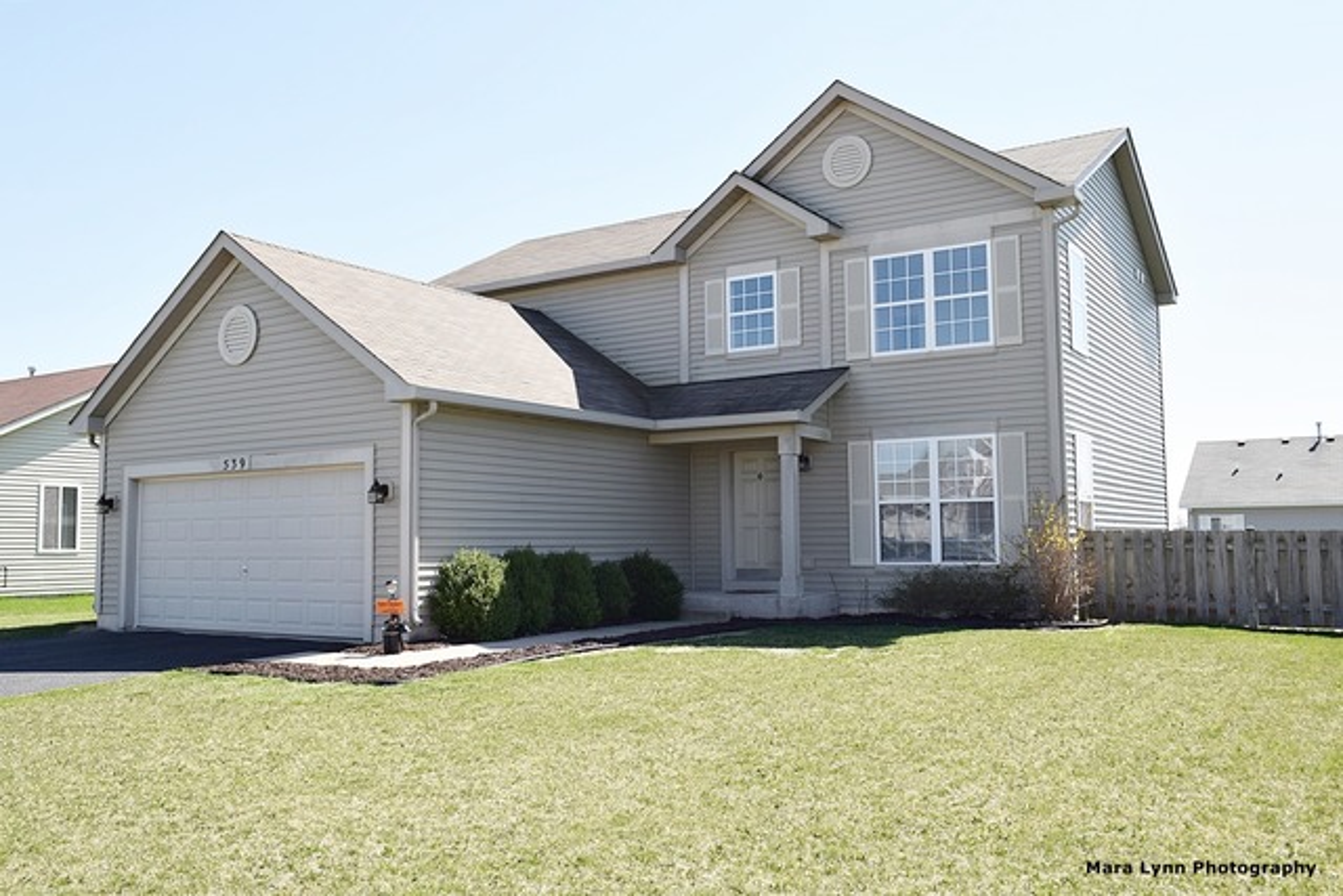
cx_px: 672
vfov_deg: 43.6
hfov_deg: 61.9
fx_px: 1119
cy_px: 448
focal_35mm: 30
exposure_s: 1/200
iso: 100
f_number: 9
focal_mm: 20
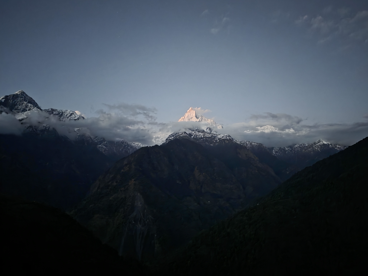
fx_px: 255
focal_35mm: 24
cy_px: 134
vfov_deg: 56.8
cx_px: 190
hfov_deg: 71.6
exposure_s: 1/12
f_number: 1.7
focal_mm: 6.3
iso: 3200
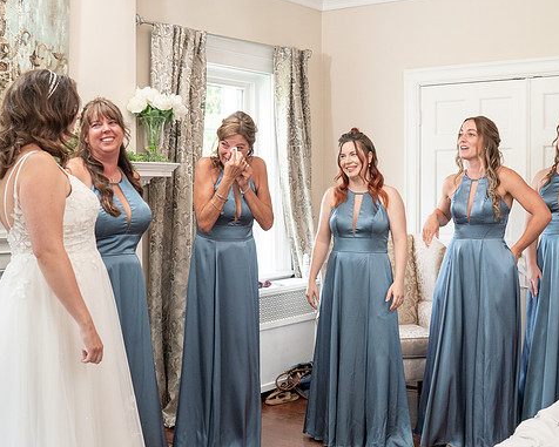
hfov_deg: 36.6
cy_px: 212
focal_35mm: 51
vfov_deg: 29.7
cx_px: 313
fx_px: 844
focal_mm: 35
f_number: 6.3
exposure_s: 1/200
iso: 2000
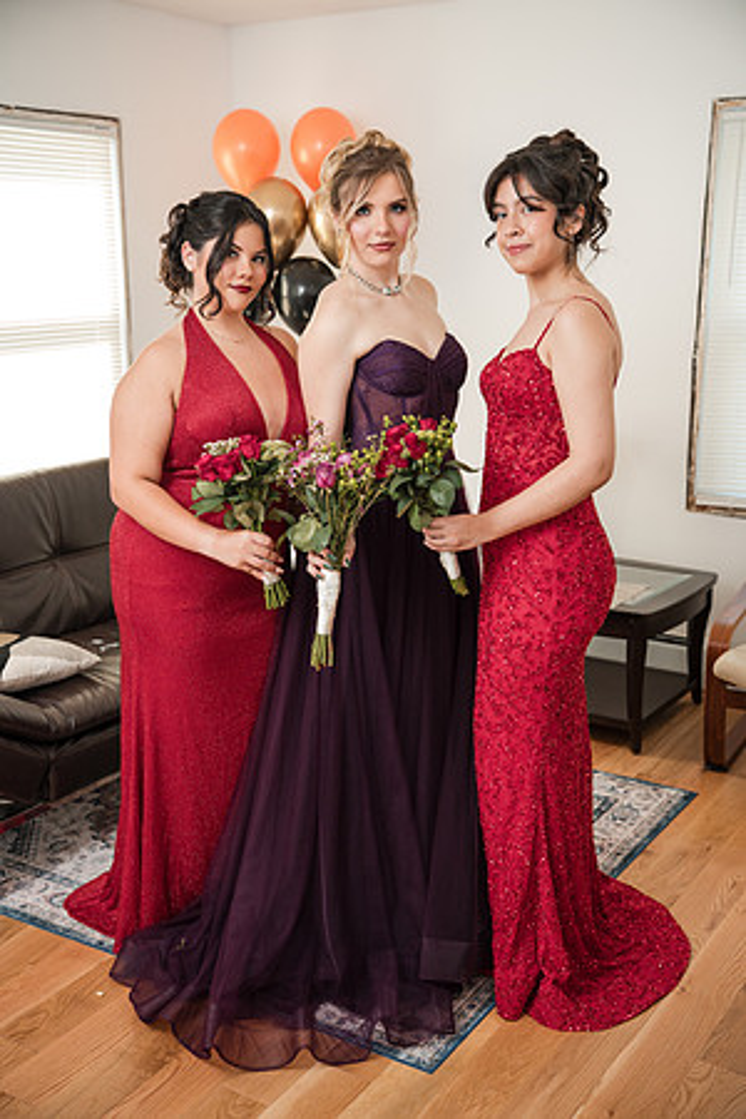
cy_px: 560
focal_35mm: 42
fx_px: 1305
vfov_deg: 46.4
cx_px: 373
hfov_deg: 31.9
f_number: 3.2
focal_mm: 42
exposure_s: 1/250
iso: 1000
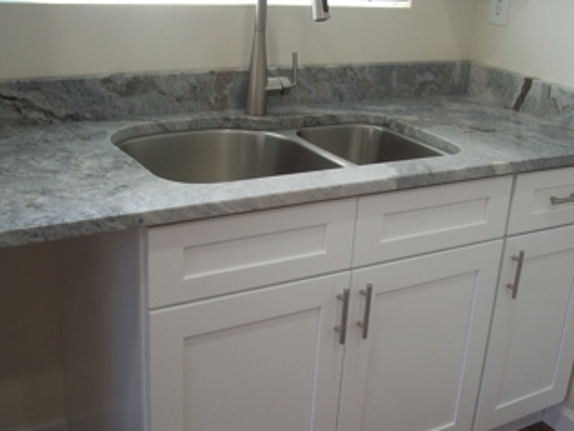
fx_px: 796
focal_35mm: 48
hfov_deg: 39.5
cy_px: 236
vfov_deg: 30.2
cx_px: 333
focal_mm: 6.3
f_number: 2.8
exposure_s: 1/40
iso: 80
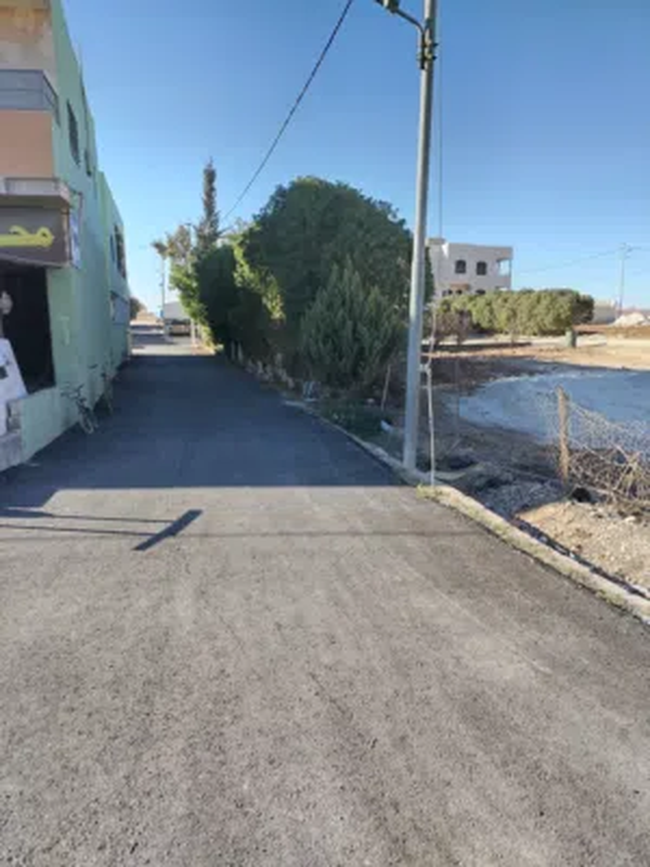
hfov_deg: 56.8
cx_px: 325
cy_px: 434
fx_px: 601
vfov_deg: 71.6
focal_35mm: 24
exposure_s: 1/354
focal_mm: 5.25
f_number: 1.75
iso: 100
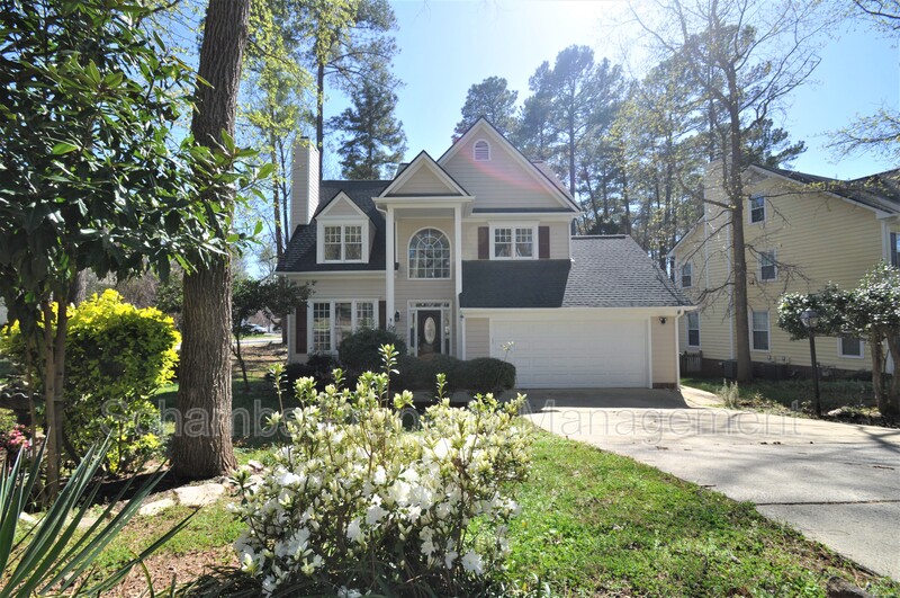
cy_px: 299
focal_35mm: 15
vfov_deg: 77.2
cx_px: 450
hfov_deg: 100.5
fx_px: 374
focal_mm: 10
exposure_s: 1/320
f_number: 9
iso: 200
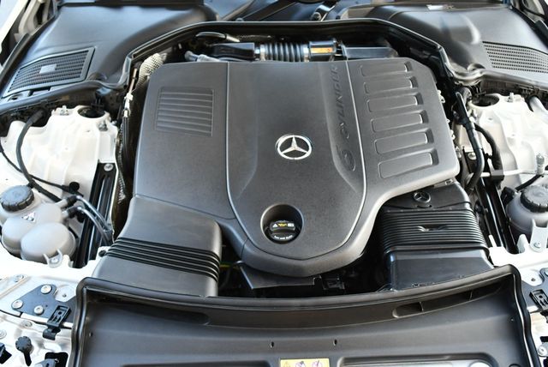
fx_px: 609
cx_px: 274
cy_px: 184
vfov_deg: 33.5
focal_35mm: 40
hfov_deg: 48.4
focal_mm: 20
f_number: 3.8
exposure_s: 1/250
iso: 720
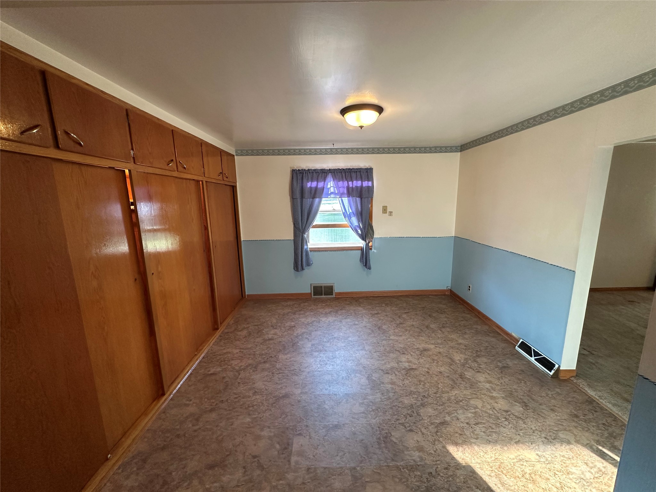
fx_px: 265
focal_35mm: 14
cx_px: 328
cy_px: 246
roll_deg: +1.2
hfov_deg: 102.1
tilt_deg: -9.3
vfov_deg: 85.7
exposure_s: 1/120
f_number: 2.2
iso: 320
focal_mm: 2.22
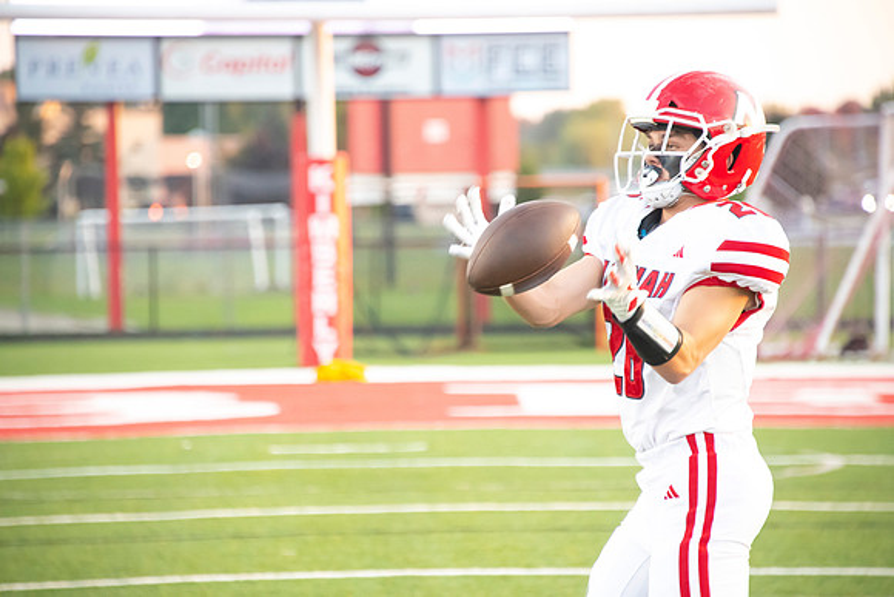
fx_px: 6209
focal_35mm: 250
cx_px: 447
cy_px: 298
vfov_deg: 5.5
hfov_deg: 8.2
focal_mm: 250
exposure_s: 1/640
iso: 4000
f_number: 5.6
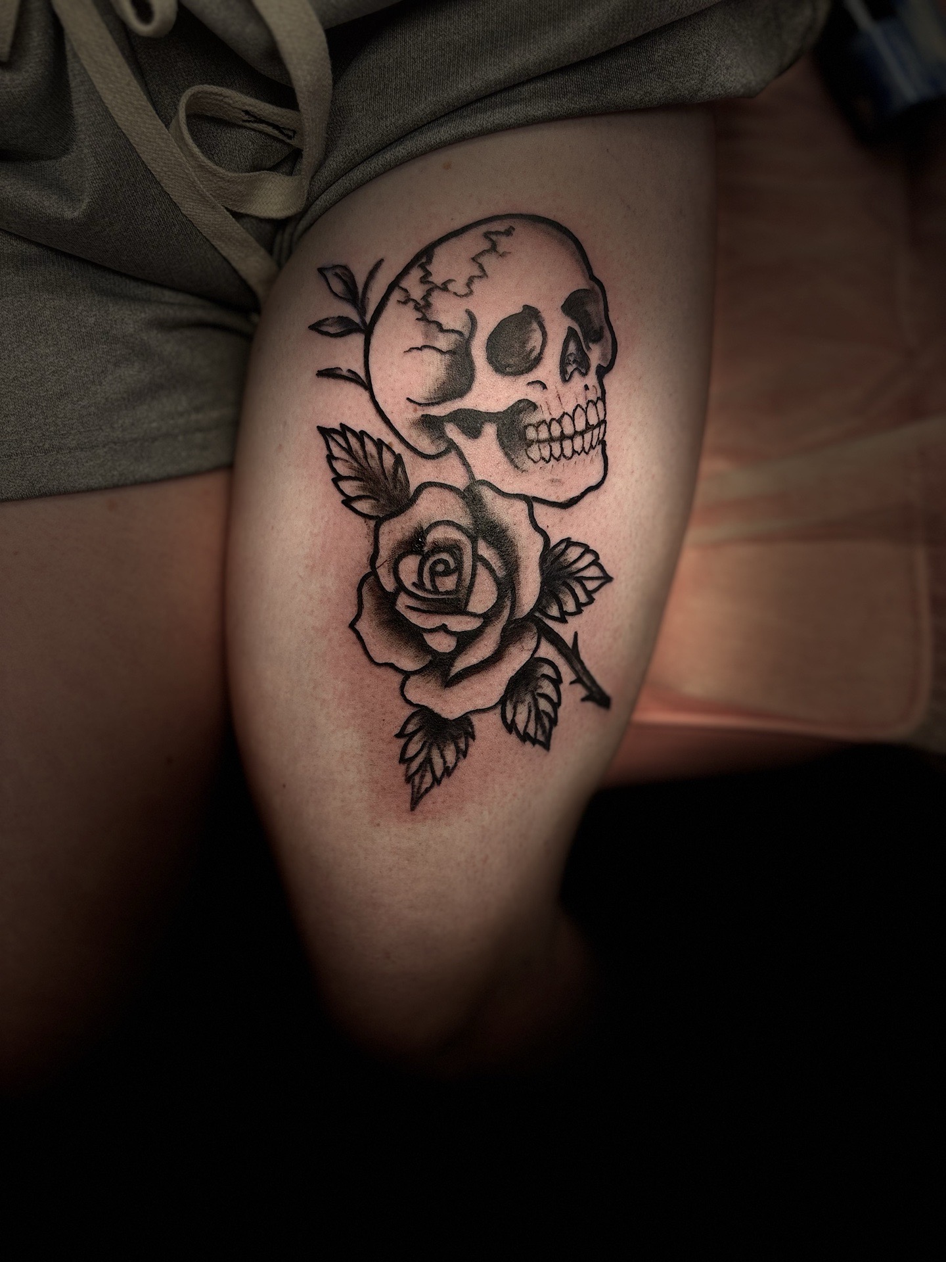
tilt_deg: -78.6
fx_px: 947
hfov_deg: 53.1
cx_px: 473
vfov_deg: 67.3
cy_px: 631
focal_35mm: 26
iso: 80
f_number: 1.6
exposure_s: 1/120
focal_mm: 5.96
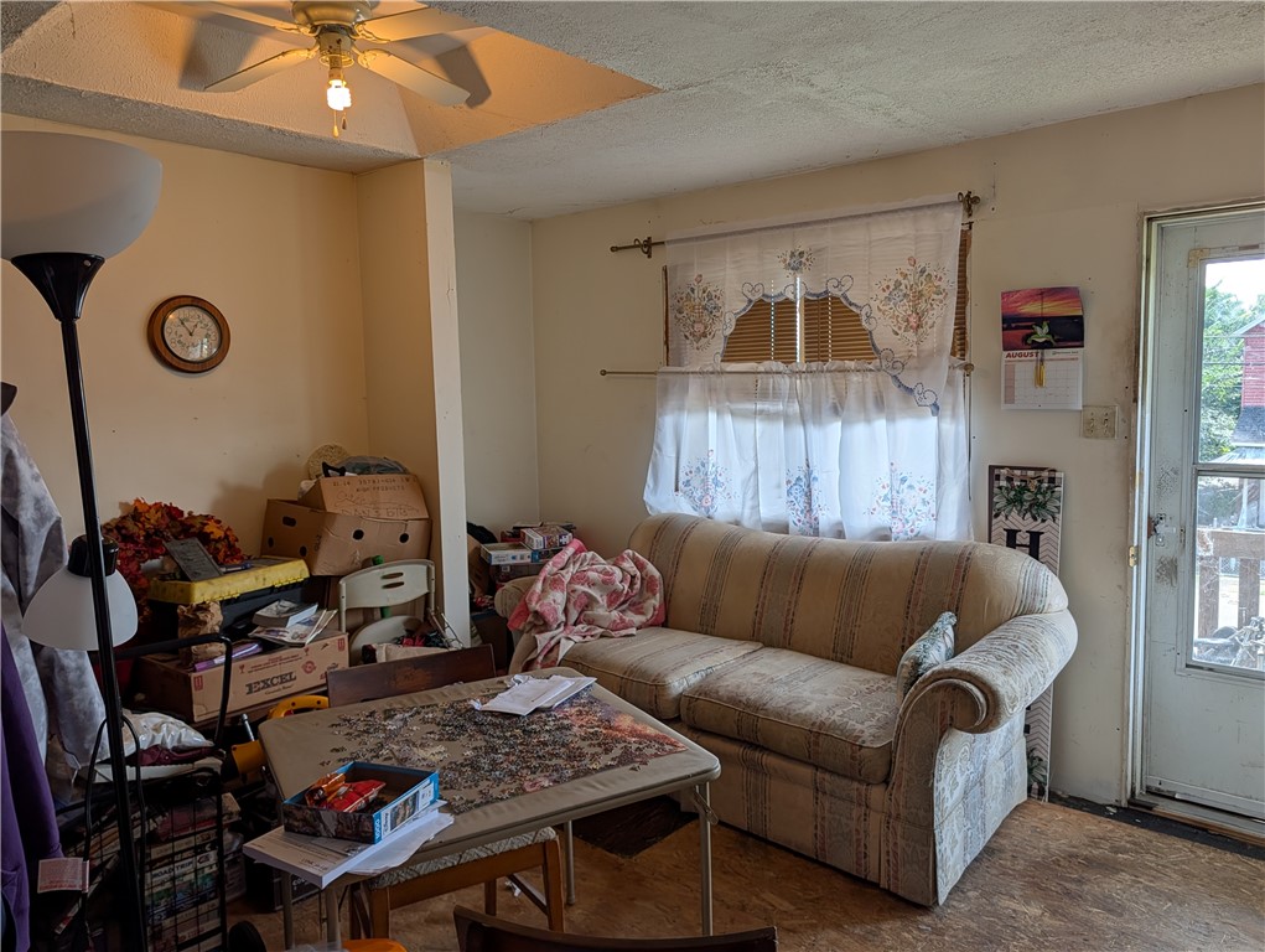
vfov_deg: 56.9
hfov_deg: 71.5
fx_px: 878
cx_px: 632
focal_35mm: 24
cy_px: 476
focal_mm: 6.9
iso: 23
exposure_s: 1/120
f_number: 1.68
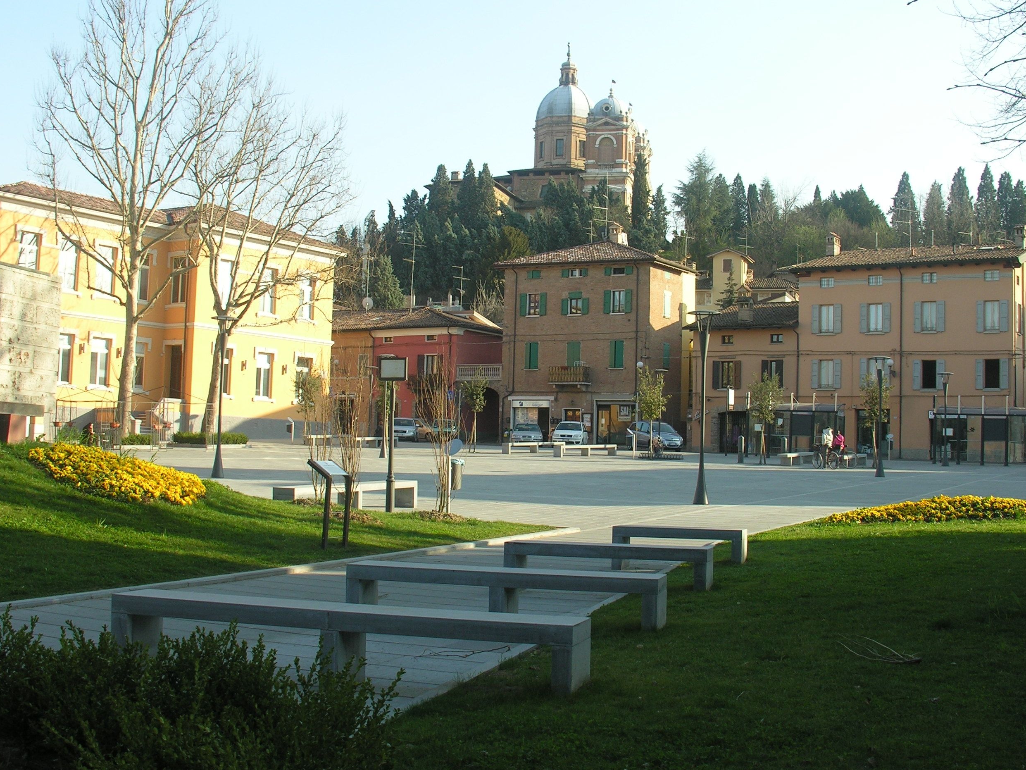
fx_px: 1364
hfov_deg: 41.2
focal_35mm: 46
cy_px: 400
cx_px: 500
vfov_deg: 31.5
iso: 50
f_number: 5
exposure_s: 1/107
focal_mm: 8.9
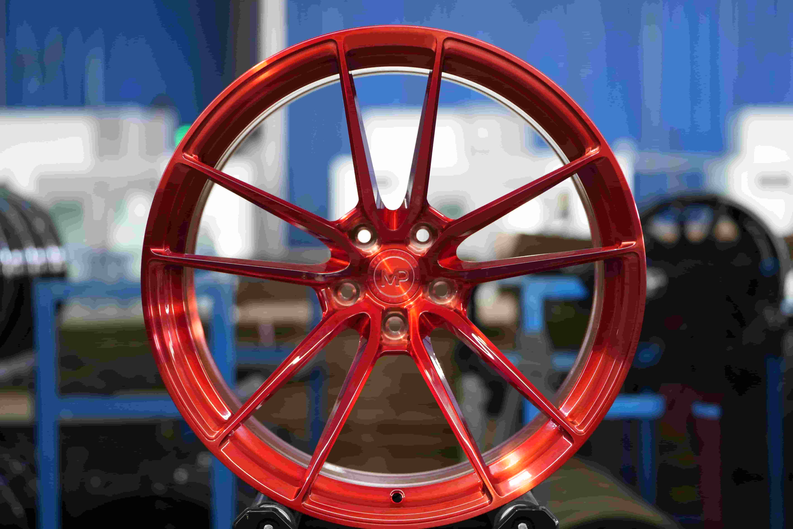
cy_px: 264
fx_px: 2026
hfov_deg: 22.1
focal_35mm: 92
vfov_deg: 14.9
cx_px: 396
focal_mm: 92
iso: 1600
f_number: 2.8
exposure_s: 1/100
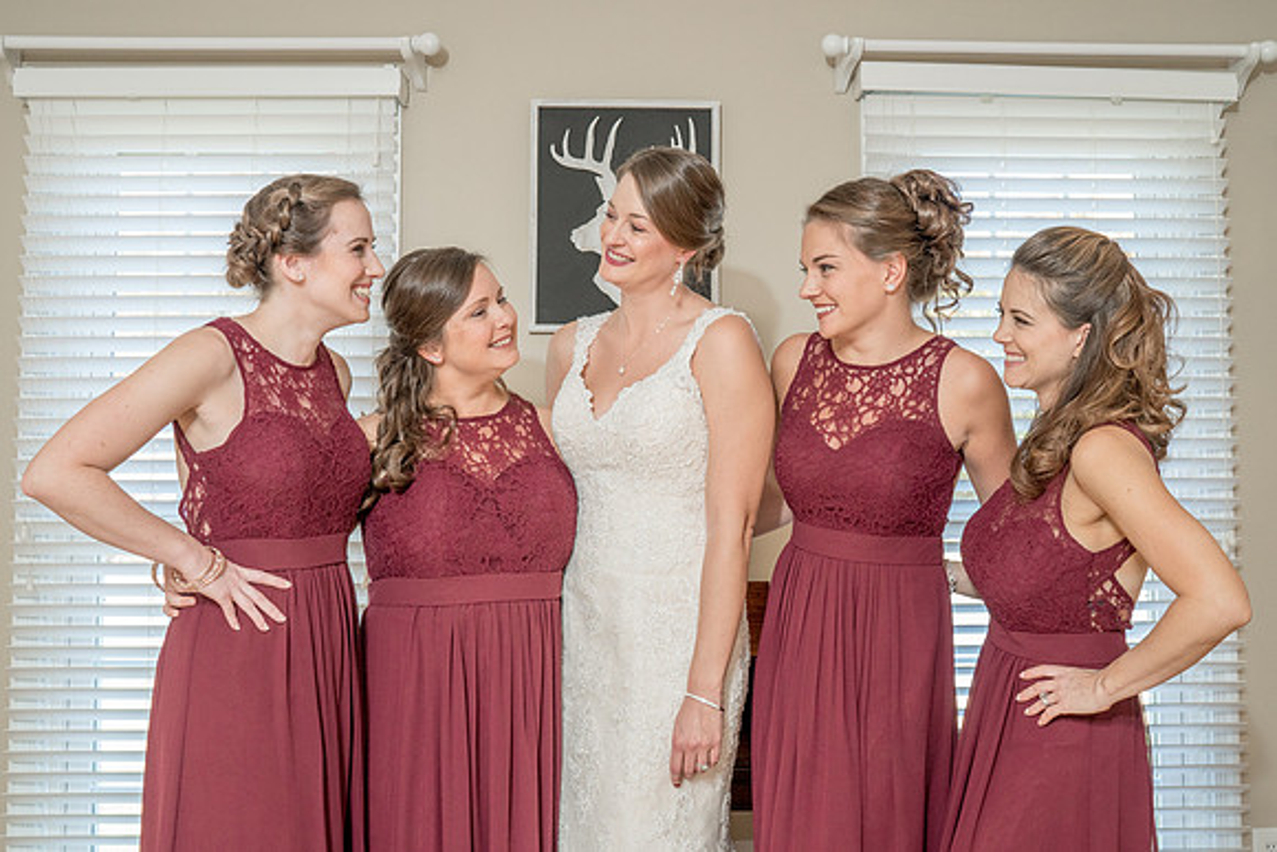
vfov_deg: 33.7
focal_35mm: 40
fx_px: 1403
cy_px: 373
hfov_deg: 48.9
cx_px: 646
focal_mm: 35
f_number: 5.6
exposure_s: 1/100
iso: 2000
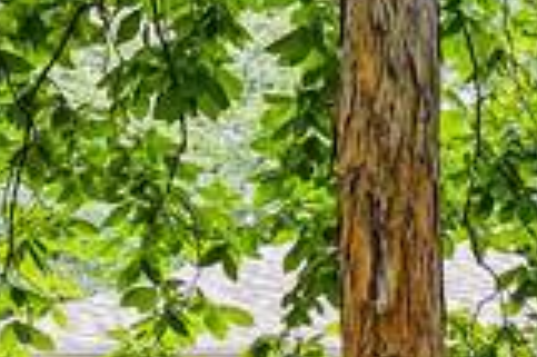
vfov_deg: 9.2
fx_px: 2190
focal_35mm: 147
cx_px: 1481
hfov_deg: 10.8
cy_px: 465
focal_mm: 18.5
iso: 200
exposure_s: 1/30
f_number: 8
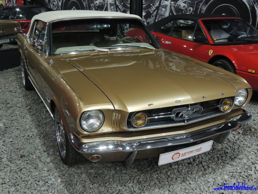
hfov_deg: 46.8
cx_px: 129
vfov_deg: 36.0
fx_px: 298
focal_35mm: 40
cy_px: 97
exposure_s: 1/20
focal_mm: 7.1
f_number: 3.3
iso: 800
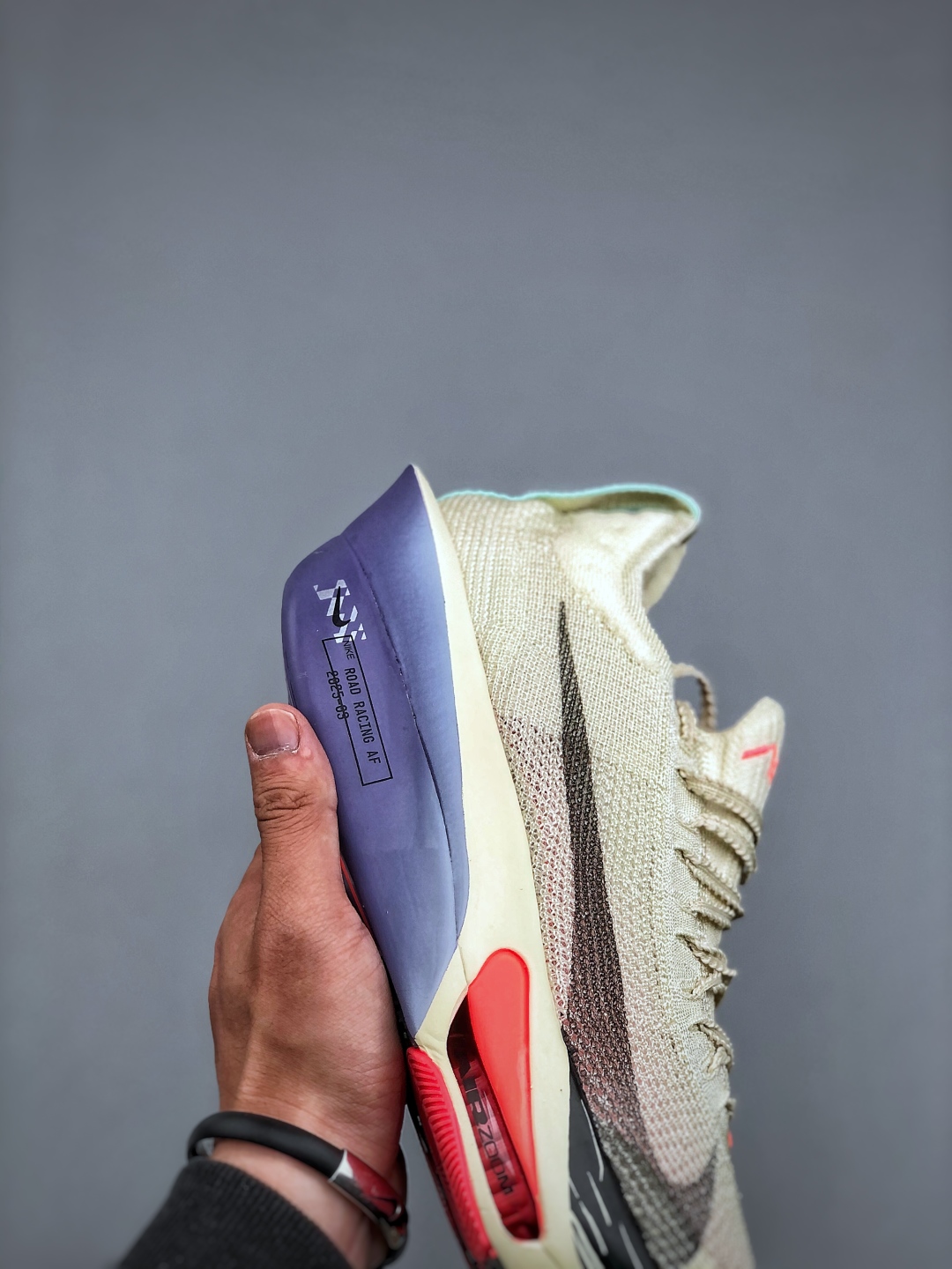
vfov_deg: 33.8
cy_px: 634
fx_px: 2090
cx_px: 476
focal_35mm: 57
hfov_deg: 25.7
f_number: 2.8
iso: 32
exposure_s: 1/100
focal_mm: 6.6
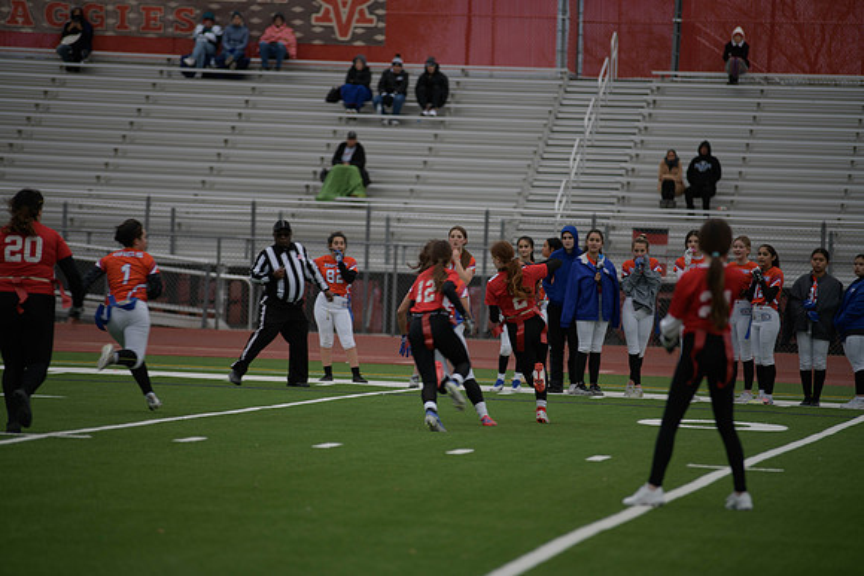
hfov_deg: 10.3
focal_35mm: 200
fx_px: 4801
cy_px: 288
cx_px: 432
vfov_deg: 6.9
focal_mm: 200
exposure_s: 1/200
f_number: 2.8
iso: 90
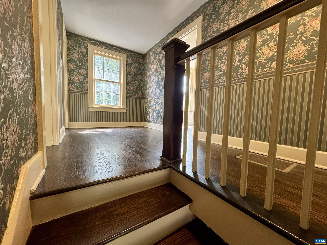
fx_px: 132
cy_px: 122
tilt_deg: -3.6
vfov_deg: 85.7
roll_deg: -0.8
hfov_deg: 102.1
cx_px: 164
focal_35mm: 14
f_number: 2.2
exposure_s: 1/60
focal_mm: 2.22
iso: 250
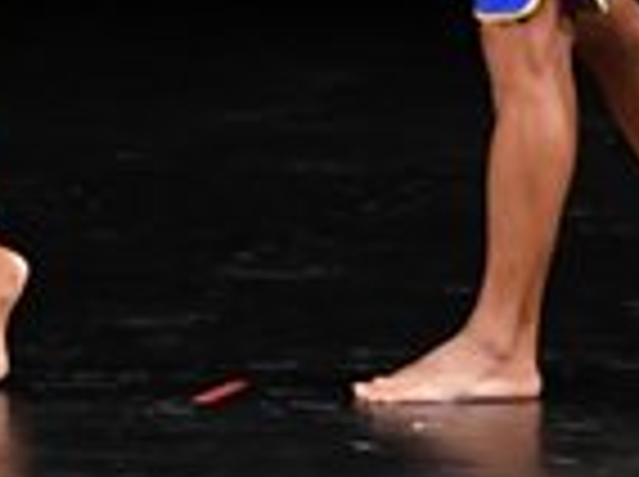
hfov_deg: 2.2
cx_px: 97
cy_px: -279
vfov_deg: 1.6
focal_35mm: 914
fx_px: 16844
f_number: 5.6
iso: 3200
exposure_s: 1/400
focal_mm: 116
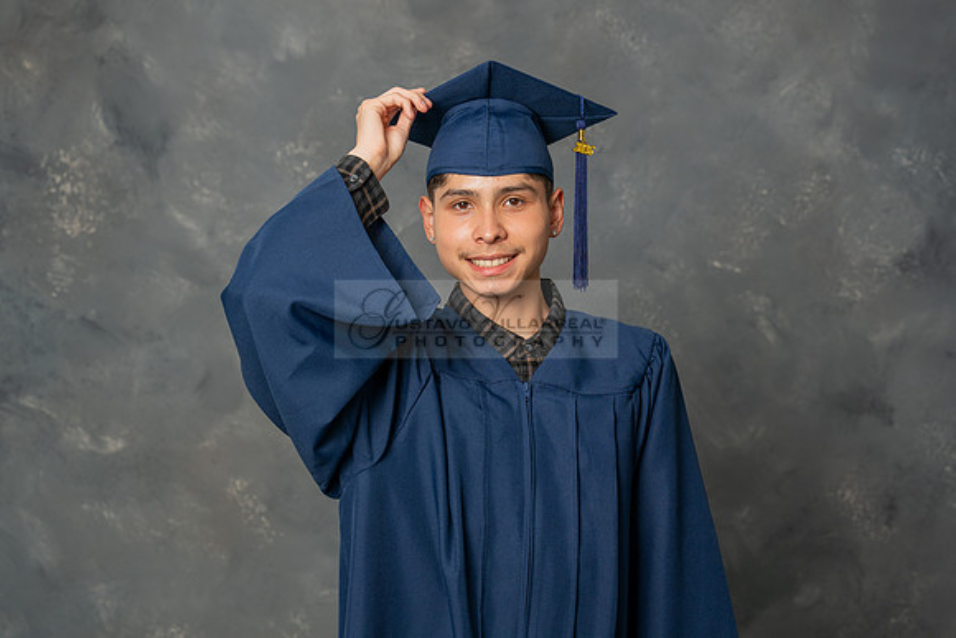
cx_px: 506
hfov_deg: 24.8
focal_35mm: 82
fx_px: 2172
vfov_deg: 16.7
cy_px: 361
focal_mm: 70
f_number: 4.5
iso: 200
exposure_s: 1/200
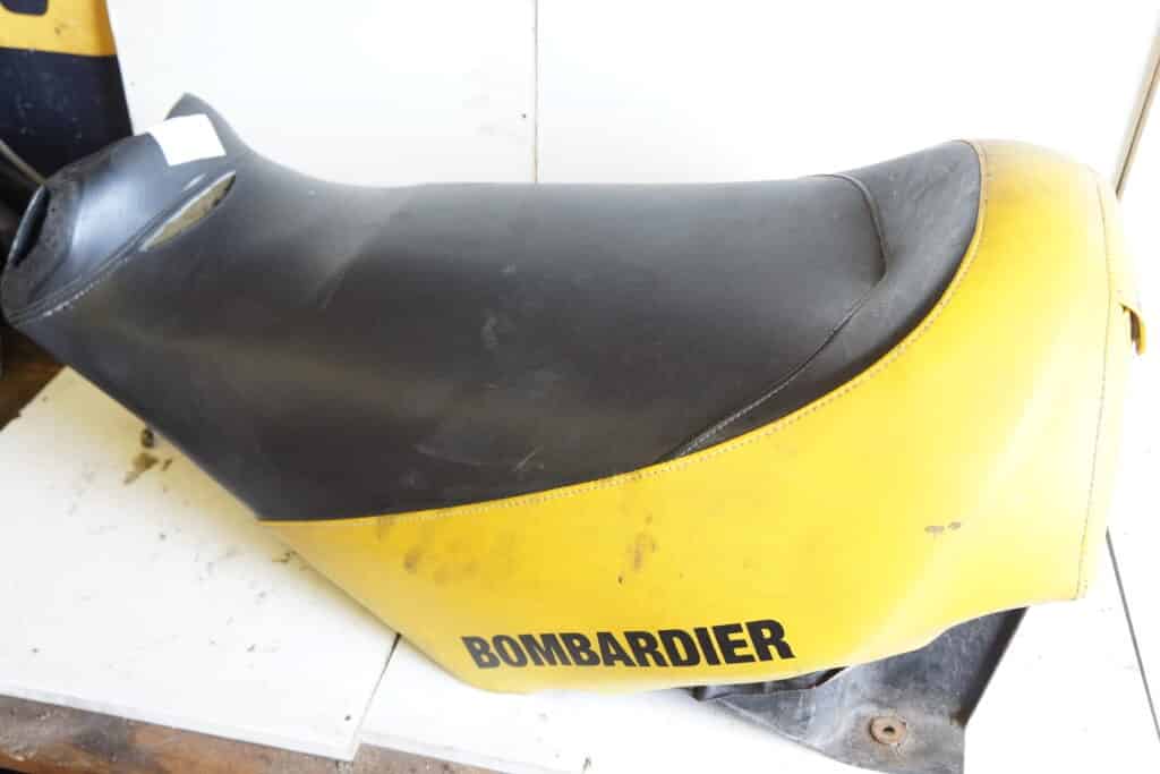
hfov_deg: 59.5
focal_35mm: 32
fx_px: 1015
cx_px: 580
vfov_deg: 41.7
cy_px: 387
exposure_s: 1/60
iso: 1250
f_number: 4
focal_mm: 21
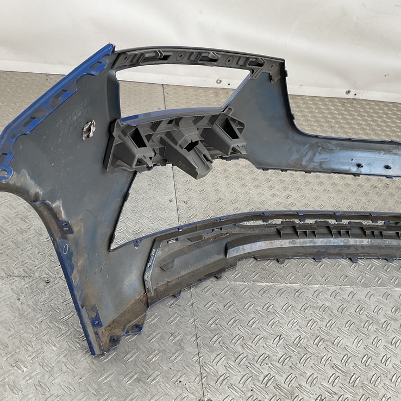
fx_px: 459
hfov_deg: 47.2
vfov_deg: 47.2
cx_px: 189
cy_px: 198
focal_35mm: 35
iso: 20
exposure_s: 1/120
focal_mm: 3
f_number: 1.8
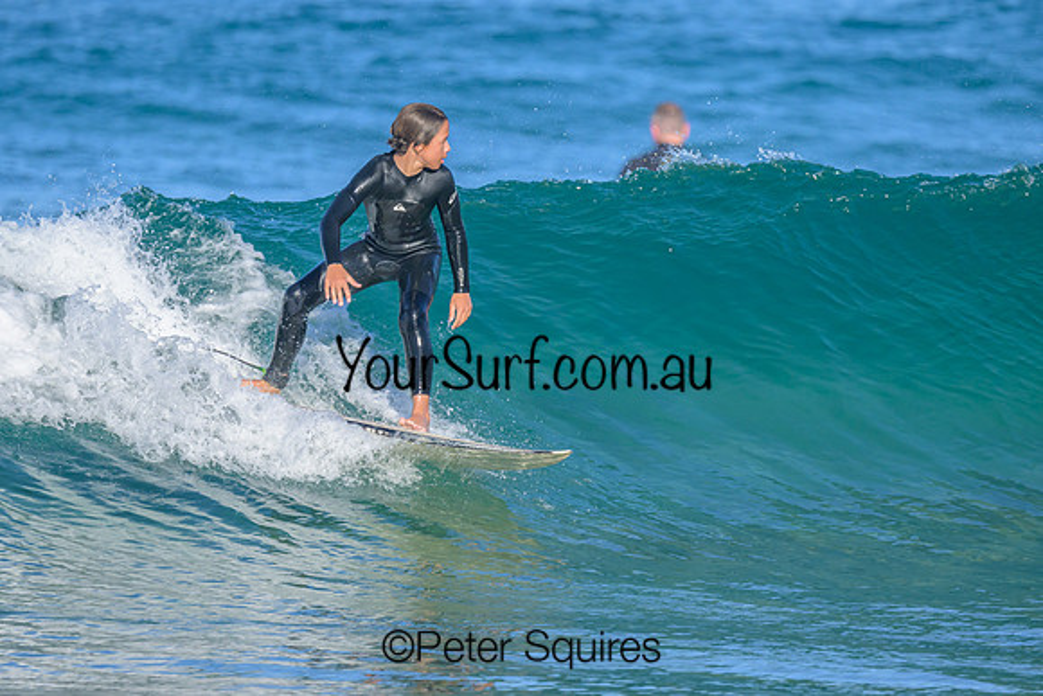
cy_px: 280
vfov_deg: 1.4
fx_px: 29255
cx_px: 487
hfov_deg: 2.0
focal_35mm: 1010
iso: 400
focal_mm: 800
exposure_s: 1/2000
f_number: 6.3
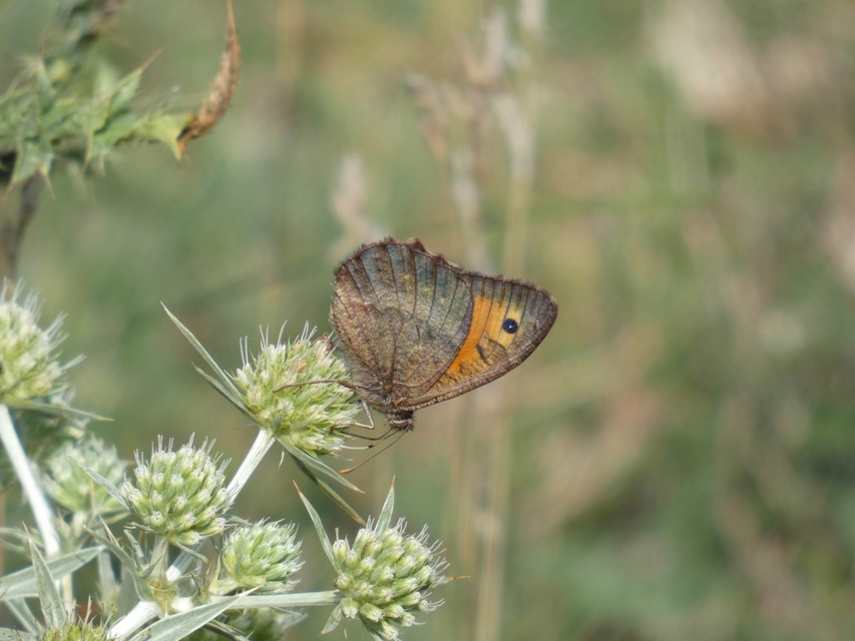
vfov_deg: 1.2
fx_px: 29644
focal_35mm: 1200
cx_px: 428
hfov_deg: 1.7
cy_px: 320
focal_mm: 215
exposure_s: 1/500
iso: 80
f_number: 5.9
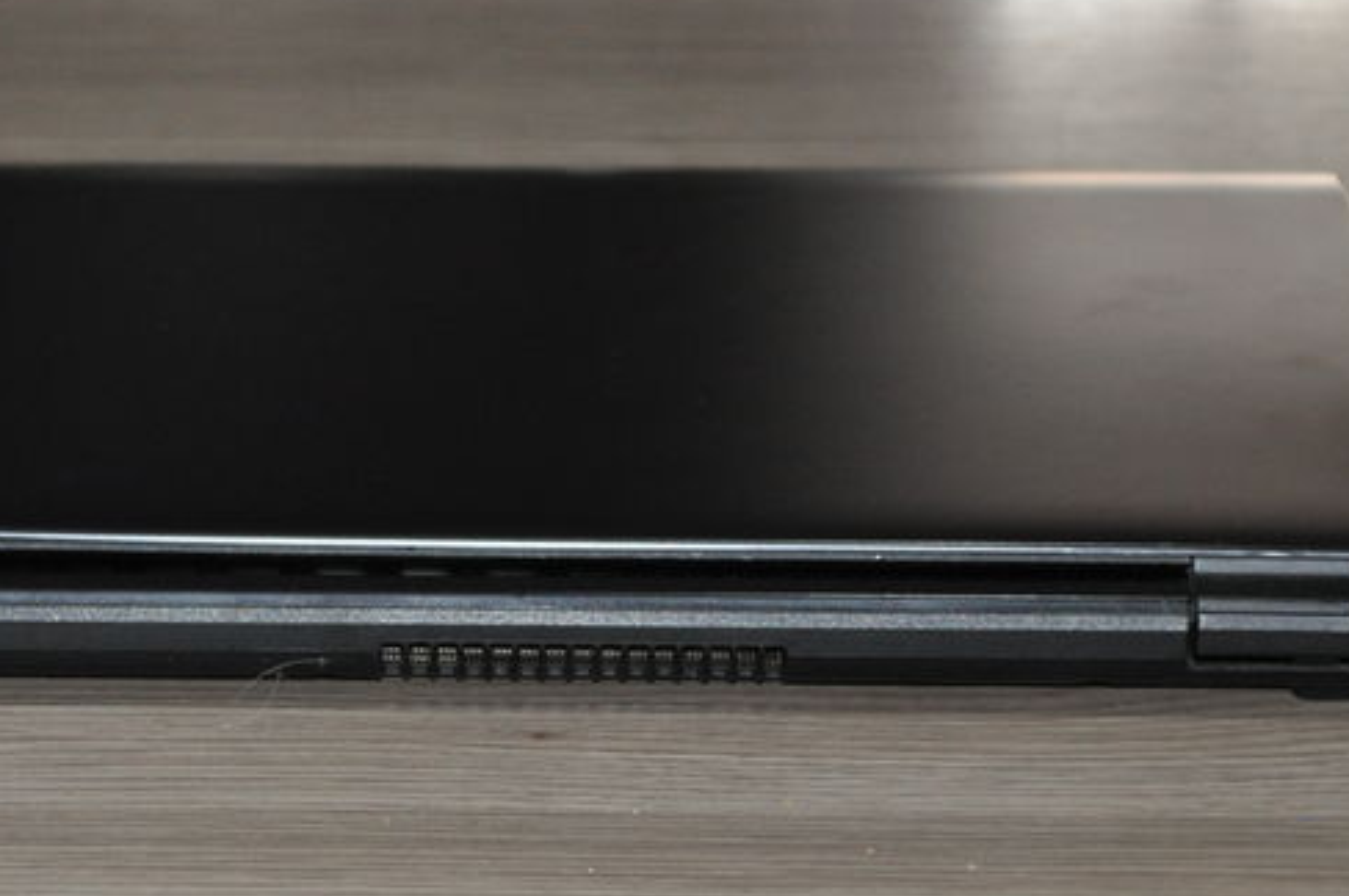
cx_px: 423
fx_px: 6437
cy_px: 434
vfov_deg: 8.0
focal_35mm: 172
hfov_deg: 11.9
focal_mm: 56
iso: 800
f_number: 5
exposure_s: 1/60
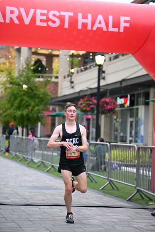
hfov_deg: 14.6
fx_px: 607
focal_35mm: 94
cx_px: 78
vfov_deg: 21.7
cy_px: 116
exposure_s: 1/1000
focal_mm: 94
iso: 1600
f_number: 2.8
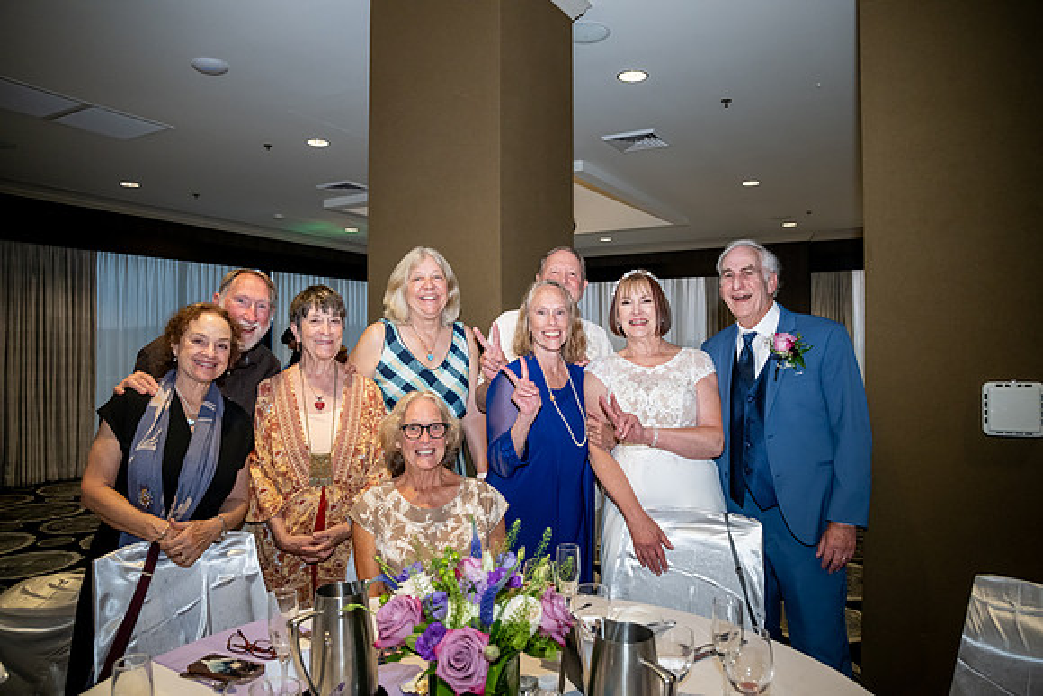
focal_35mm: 24
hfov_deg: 73.7
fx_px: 695
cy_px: 348
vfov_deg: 53.2
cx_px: 522
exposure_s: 1/320
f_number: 4
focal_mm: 24
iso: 2500
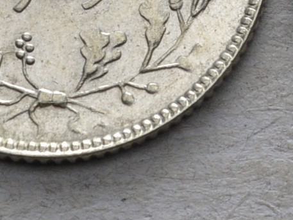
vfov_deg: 3.5
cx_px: 380
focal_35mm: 427
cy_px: -62
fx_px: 3612
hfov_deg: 4.6
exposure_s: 1/250
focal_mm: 55
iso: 400
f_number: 14
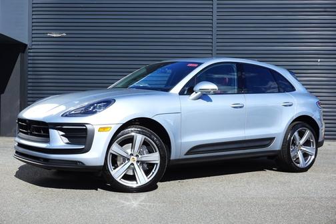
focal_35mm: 52
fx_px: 490
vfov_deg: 25.8
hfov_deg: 37.9
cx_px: 168
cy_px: 112
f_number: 11
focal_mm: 35
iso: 100
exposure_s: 1/125
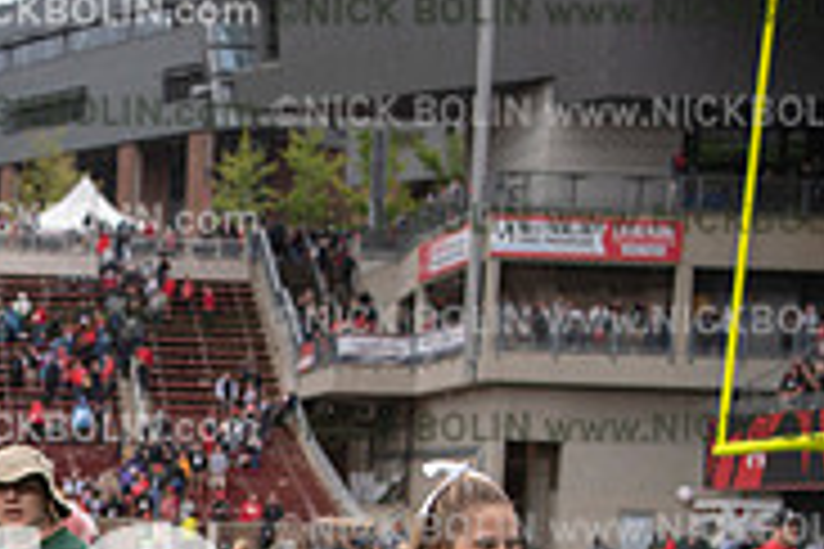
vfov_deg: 11.9
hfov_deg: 17.8
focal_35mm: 111
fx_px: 2540
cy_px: 740
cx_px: -90
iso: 250
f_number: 2.8
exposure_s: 1/1000
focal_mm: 35
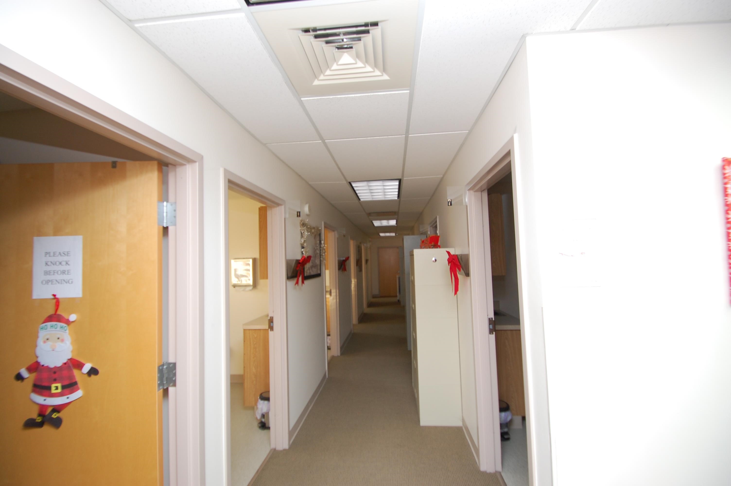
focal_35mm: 15
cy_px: 243
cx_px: 366
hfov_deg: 100.4
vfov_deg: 77.2
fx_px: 304
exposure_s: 1/60
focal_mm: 10
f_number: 4
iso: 400
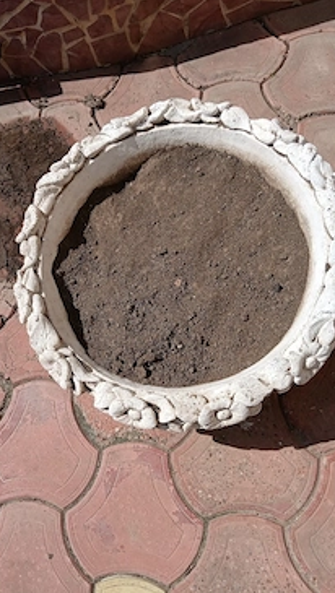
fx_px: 488
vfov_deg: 62.6
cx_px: 115
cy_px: 309
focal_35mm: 31
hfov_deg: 37.5
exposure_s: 1/833
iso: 20
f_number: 1.8
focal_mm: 3.98
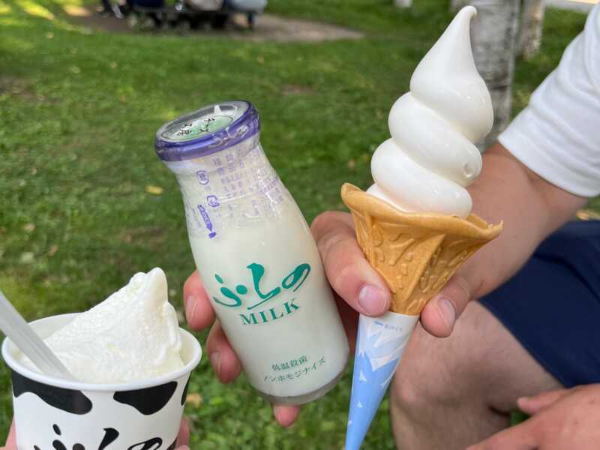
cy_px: 225
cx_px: 300
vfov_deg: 53.1
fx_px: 451
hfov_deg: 67.3
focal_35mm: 26
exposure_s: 1/349
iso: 50
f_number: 1.6
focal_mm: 5.1
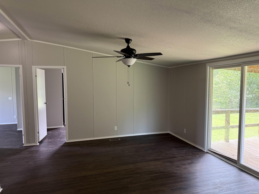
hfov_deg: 71.6
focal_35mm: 24
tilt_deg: -3.5
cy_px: 97
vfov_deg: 56.8
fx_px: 180
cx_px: 130
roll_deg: +0.4
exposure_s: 1/125
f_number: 1.78
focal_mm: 6.76
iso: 200
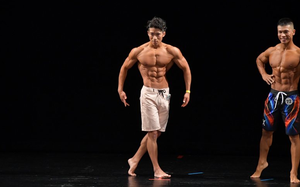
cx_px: 150
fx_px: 2509
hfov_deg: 6.8
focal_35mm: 307
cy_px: 96
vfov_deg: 4.3
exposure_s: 1/400
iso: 3200
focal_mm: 200
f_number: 5.6
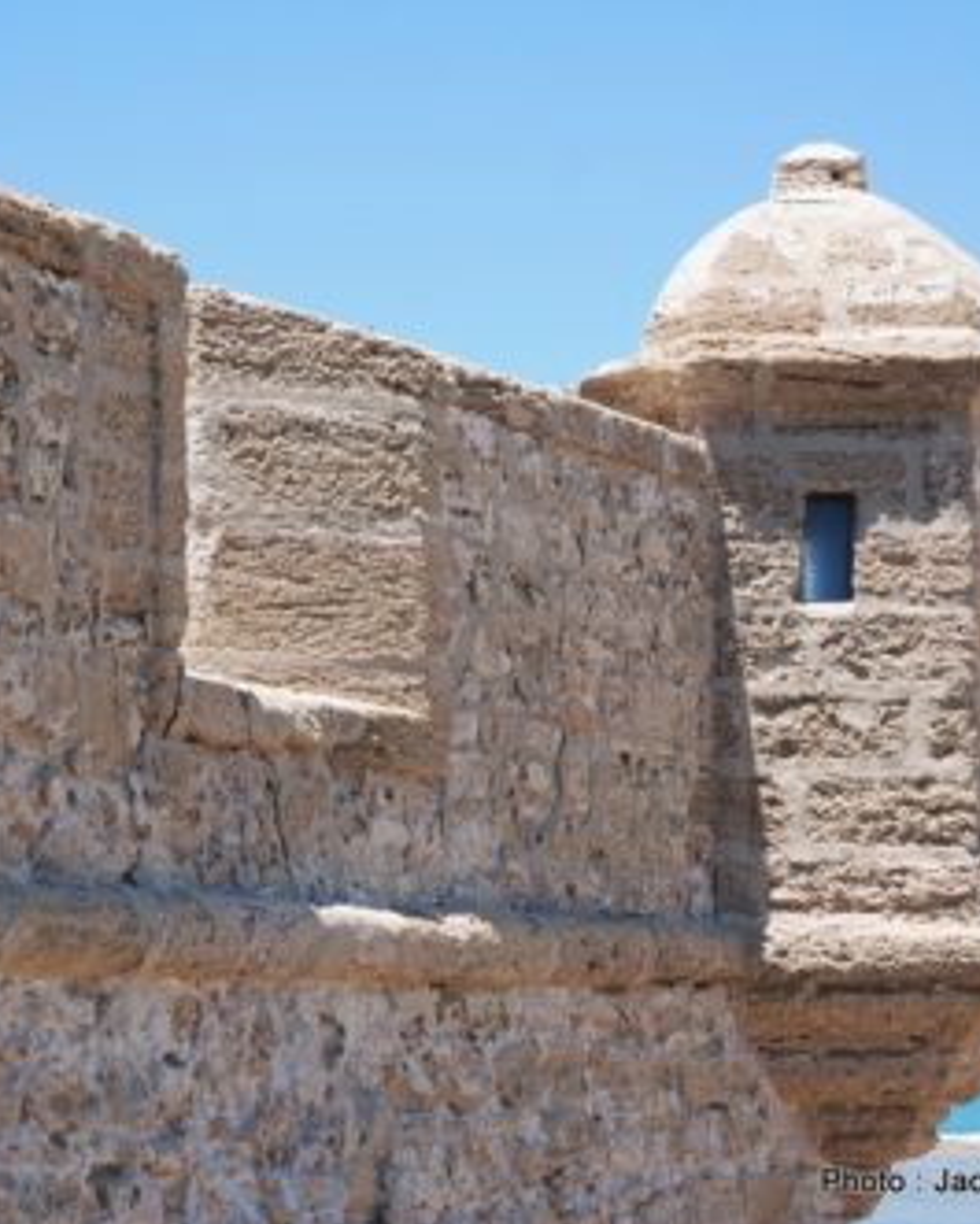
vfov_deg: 19.6
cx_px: 470
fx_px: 3551
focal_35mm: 98
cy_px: 616
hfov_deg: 15.7
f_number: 6.3
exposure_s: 1/160
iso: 100
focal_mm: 46
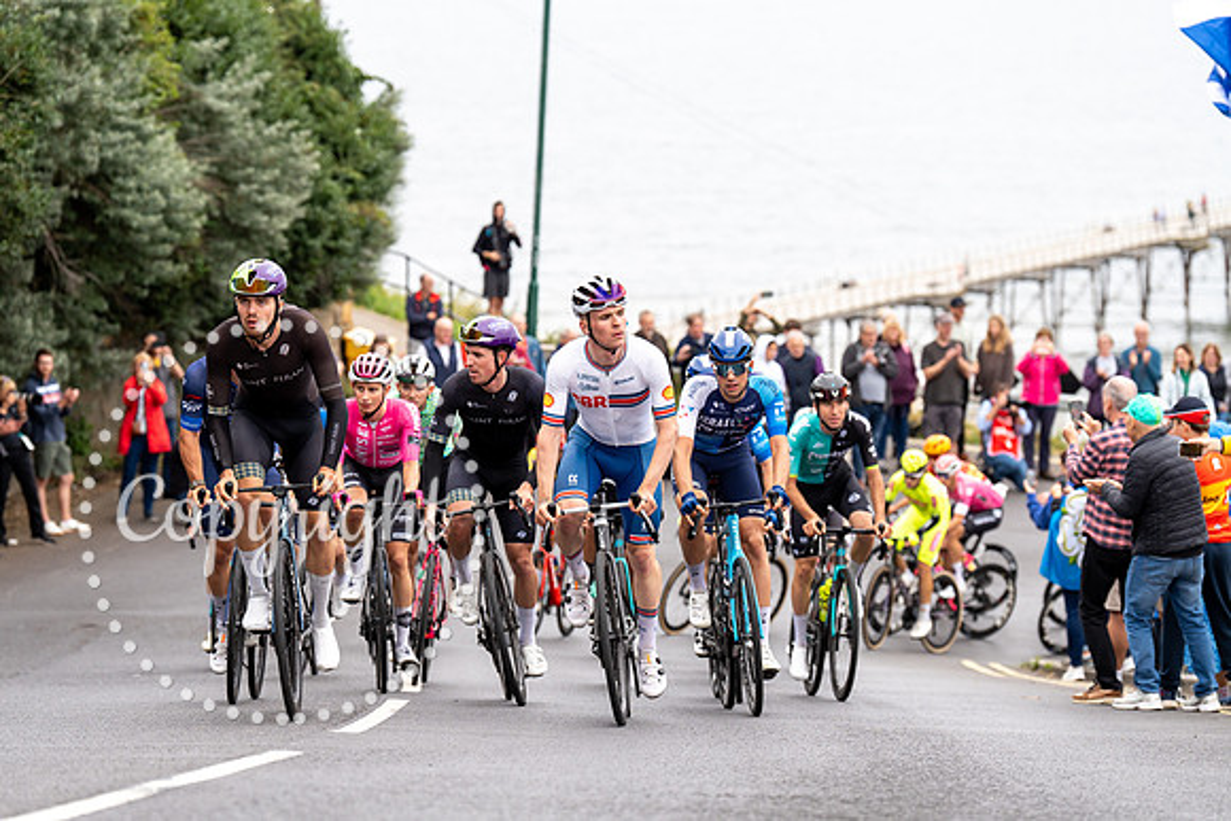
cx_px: 616
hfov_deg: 16.4
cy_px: 410
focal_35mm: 125
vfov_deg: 11.0
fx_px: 4275
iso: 320
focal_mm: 125
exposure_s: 1/1000
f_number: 3.5
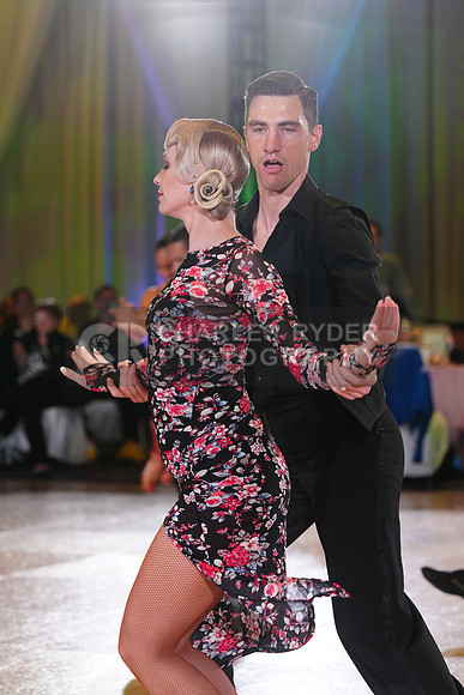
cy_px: 348
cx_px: 232
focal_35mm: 124
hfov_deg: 11.1
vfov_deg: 16.5
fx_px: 2396
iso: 1600
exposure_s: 1/400
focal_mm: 124
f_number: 4
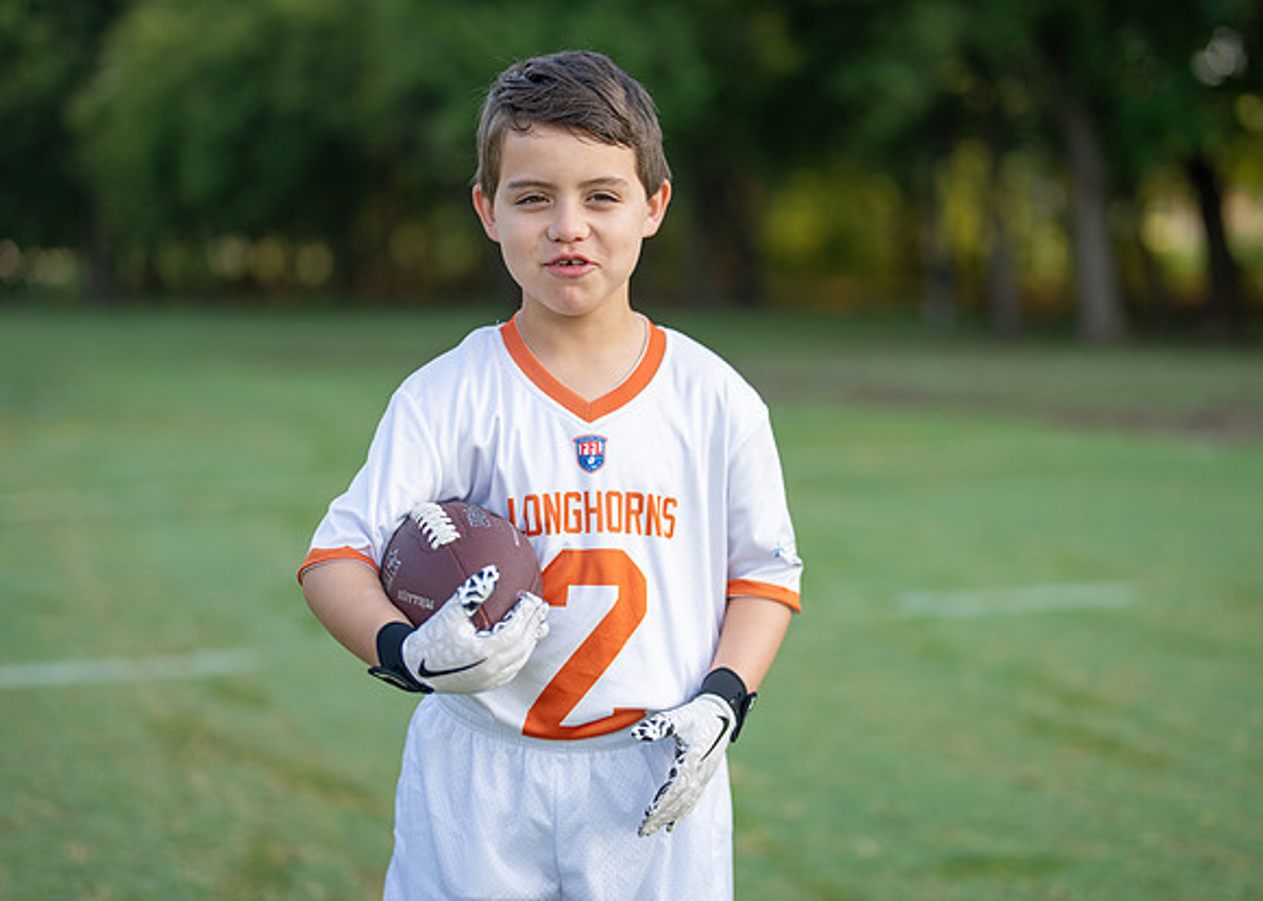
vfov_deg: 22.7
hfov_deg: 31.5
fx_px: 2241
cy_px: 388
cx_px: 649
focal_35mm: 62
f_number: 1.2
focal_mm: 50
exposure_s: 1/1600
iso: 100
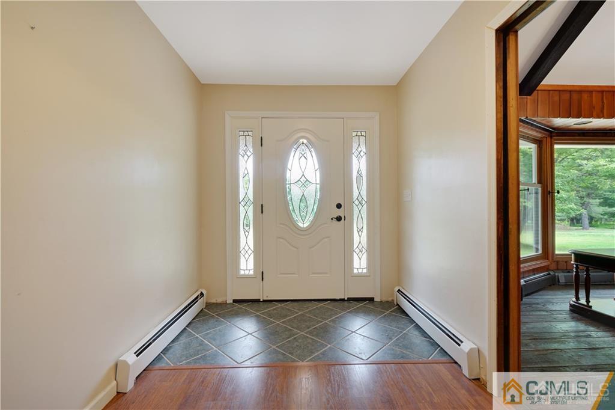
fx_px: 273
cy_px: 205
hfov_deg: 96.8
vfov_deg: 73.7
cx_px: 308
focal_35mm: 16
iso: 100
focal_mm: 16
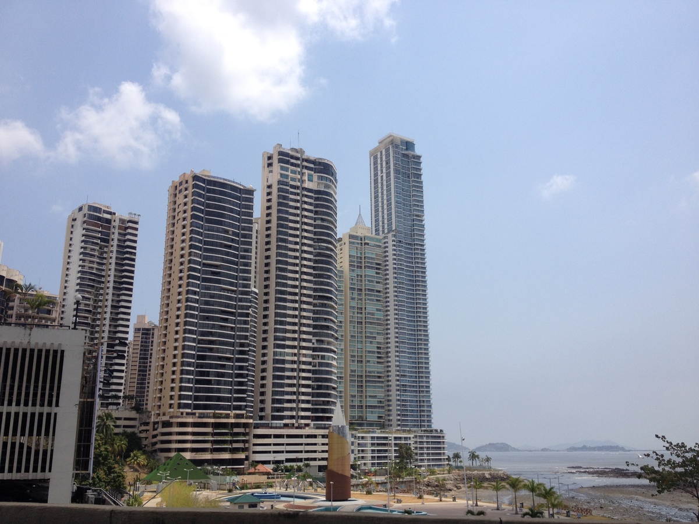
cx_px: 350
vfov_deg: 40.7
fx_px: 707
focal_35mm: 35
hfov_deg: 52.6
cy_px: 262
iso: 50
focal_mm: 4.28
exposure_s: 1/2404
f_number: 2.4
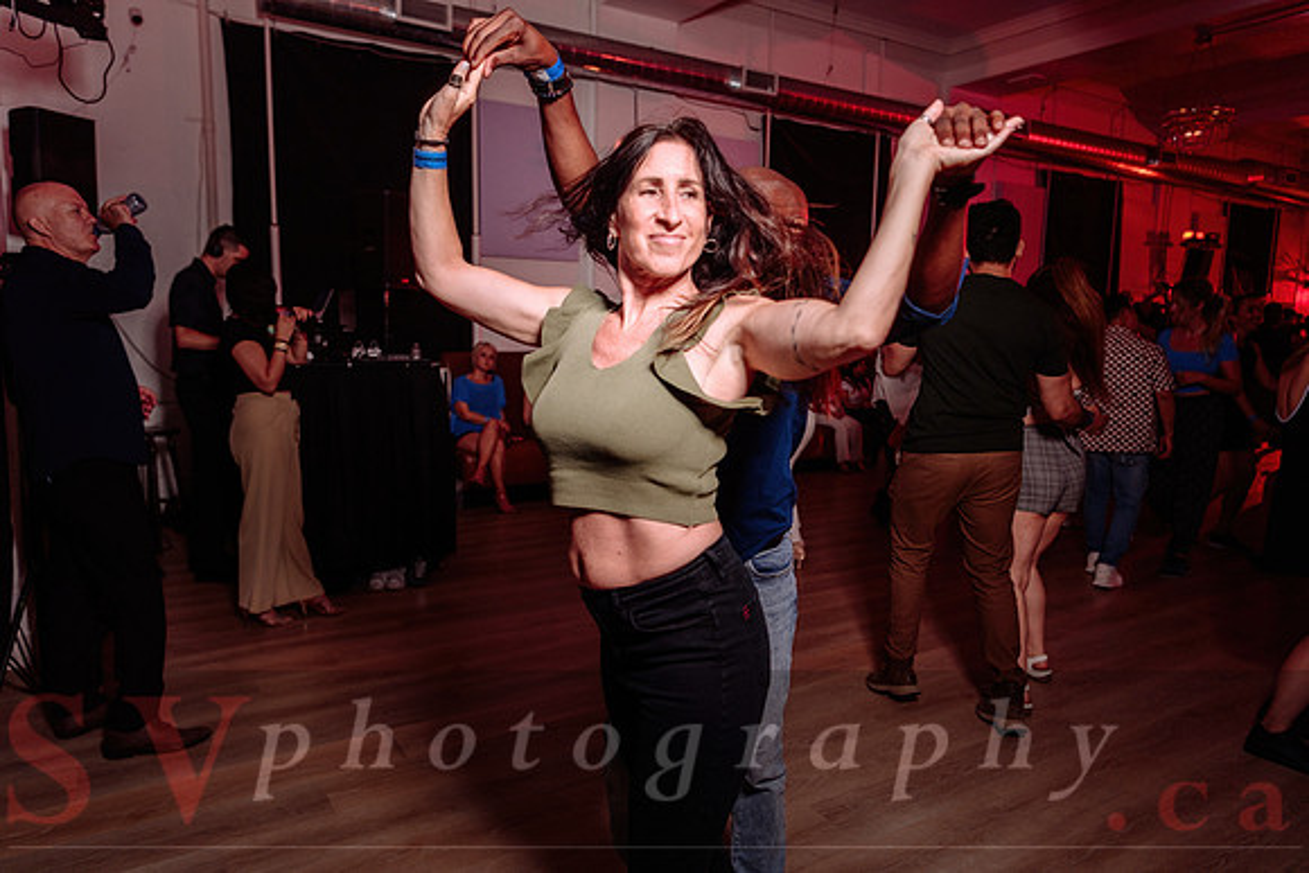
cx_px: 654
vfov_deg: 53.2
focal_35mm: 24
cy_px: 436
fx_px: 873
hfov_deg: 73.7
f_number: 2.8
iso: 800
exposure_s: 1/80
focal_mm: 24
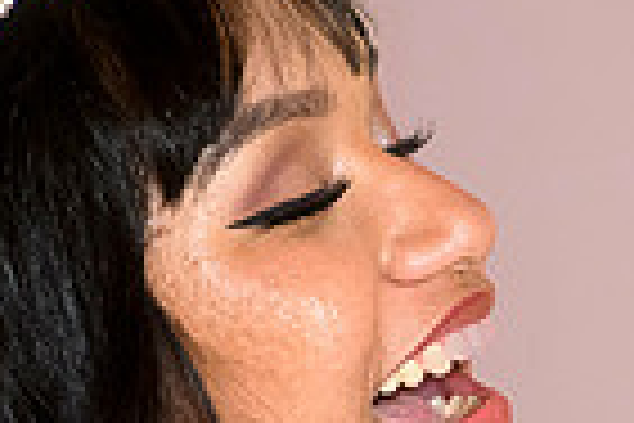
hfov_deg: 2.1
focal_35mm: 988
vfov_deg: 1.4
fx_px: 17398
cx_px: 1031
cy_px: 575
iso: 4000
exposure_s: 1/100
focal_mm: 200
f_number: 4.5
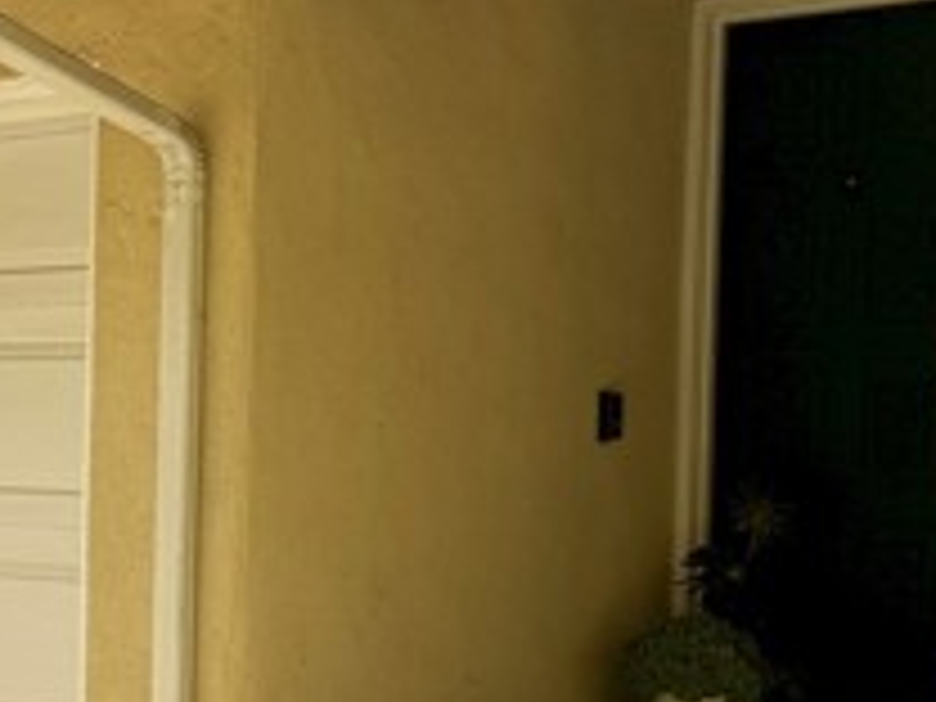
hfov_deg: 25.3
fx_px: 2001
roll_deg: -1.2
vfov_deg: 19.8
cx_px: 54
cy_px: 500
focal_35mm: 74
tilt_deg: -2.8
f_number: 1.78
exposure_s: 1/5348
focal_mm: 6.86
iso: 80
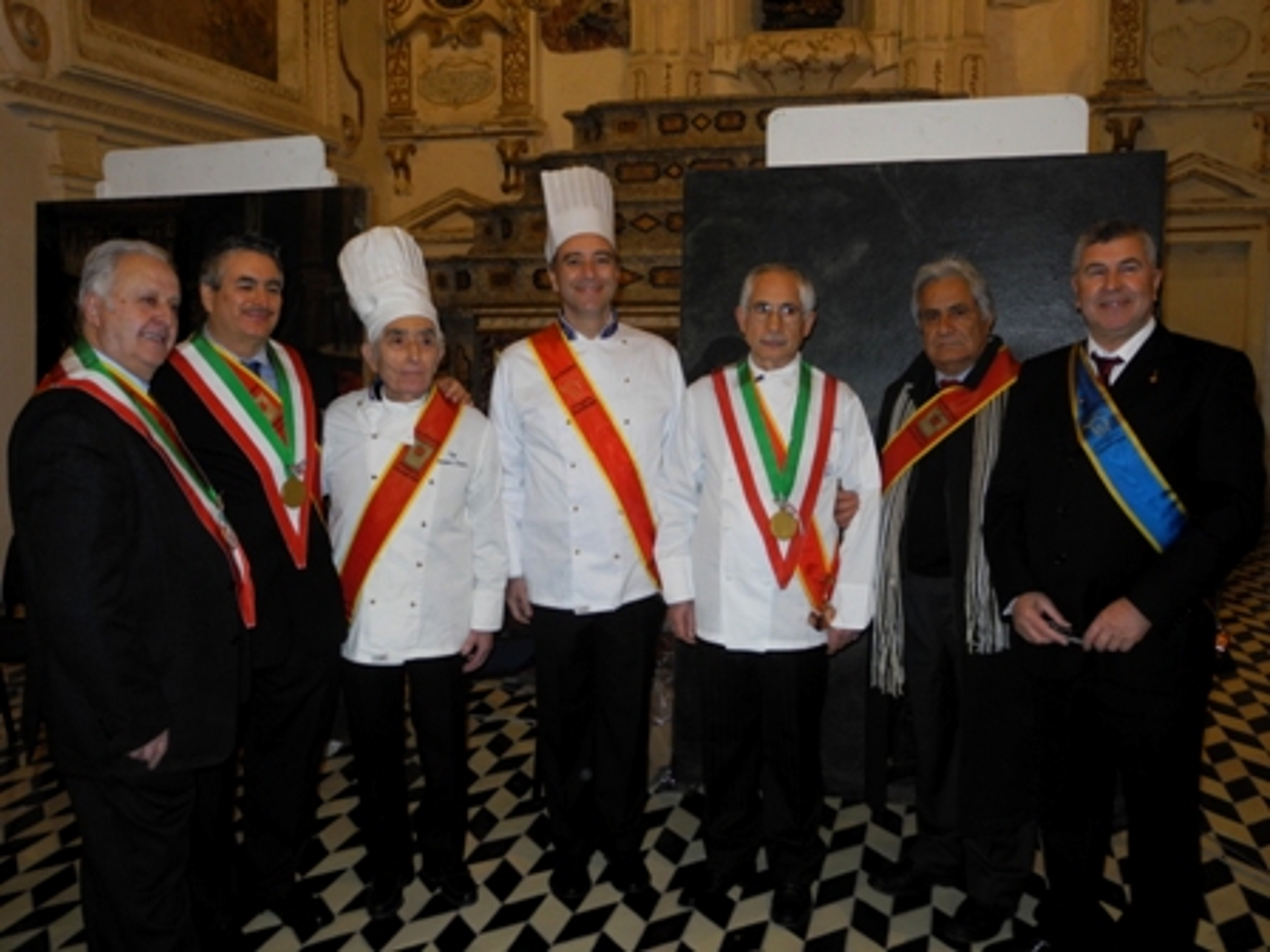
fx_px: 1284
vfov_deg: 40.7
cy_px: 476
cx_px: 635
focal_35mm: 35
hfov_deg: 52.6
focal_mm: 7.4
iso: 200
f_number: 3.2
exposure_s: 1/30
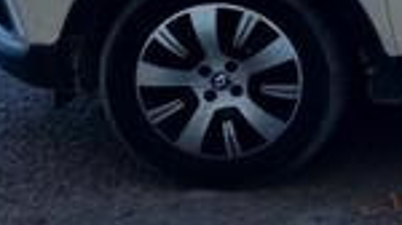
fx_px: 1310
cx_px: 710
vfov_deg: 9.5
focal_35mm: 123
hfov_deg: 15.2
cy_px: -146
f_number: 1.8
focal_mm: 5.4
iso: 50
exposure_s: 1/1116
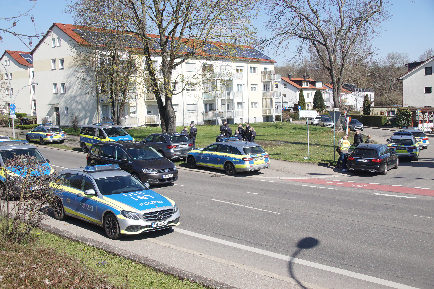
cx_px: 217
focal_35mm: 39
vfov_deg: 34.2
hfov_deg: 49.6
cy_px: 144
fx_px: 470
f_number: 6.3
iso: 160
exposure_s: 1/320
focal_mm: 26
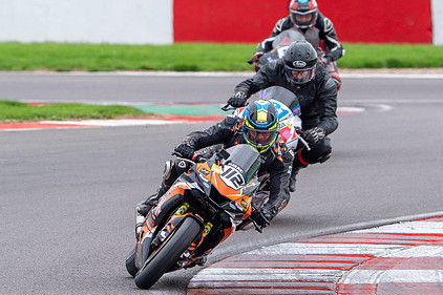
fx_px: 8450
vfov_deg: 2.0
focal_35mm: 687
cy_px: 93
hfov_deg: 3.0
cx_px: 227
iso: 800
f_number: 6.3
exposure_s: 1/320
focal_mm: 400
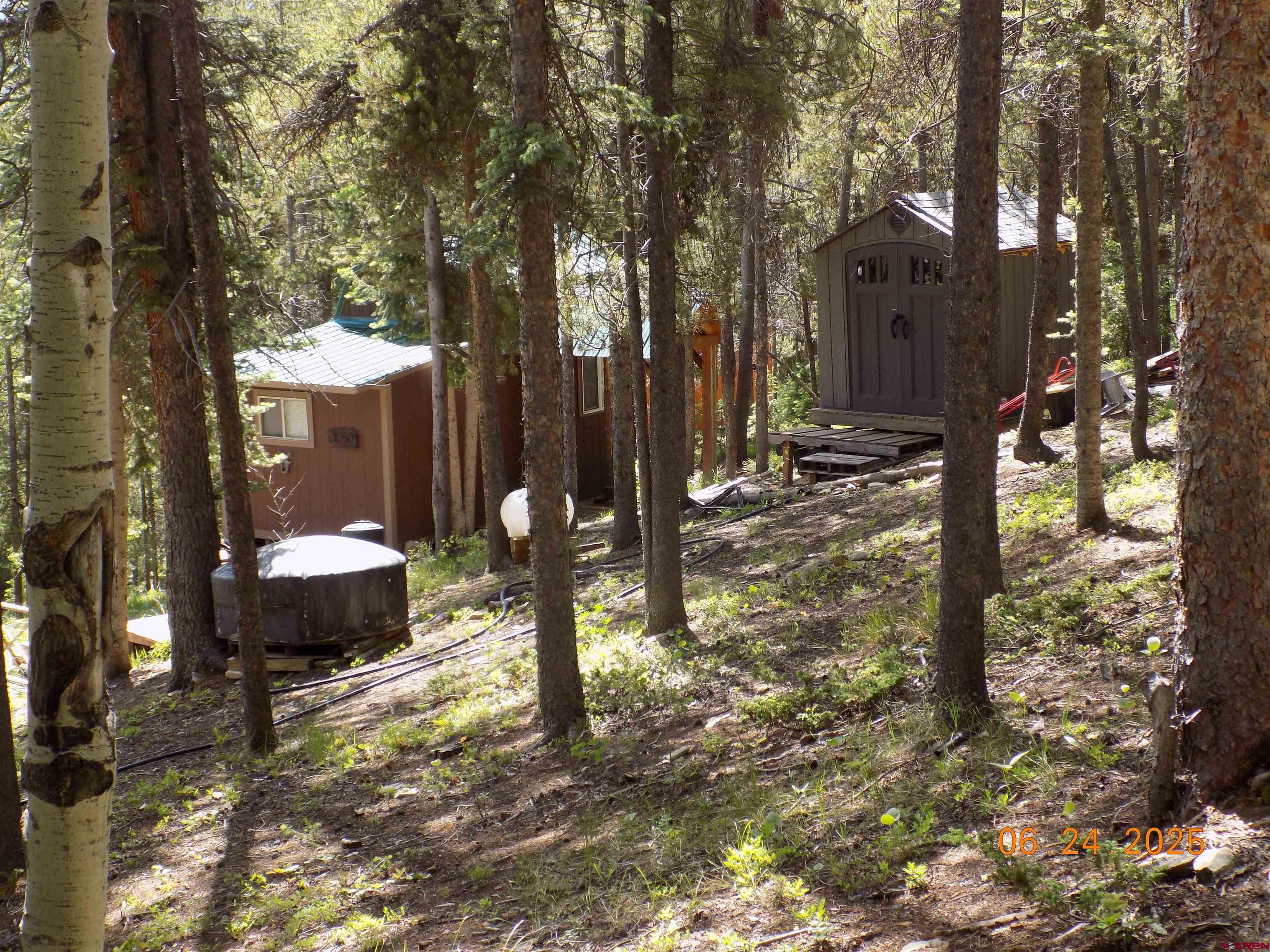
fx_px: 2165
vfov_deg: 24.8
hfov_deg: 32.7
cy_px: 476
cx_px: 635
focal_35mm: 59
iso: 80
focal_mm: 10.5
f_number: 4
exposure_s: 1/80
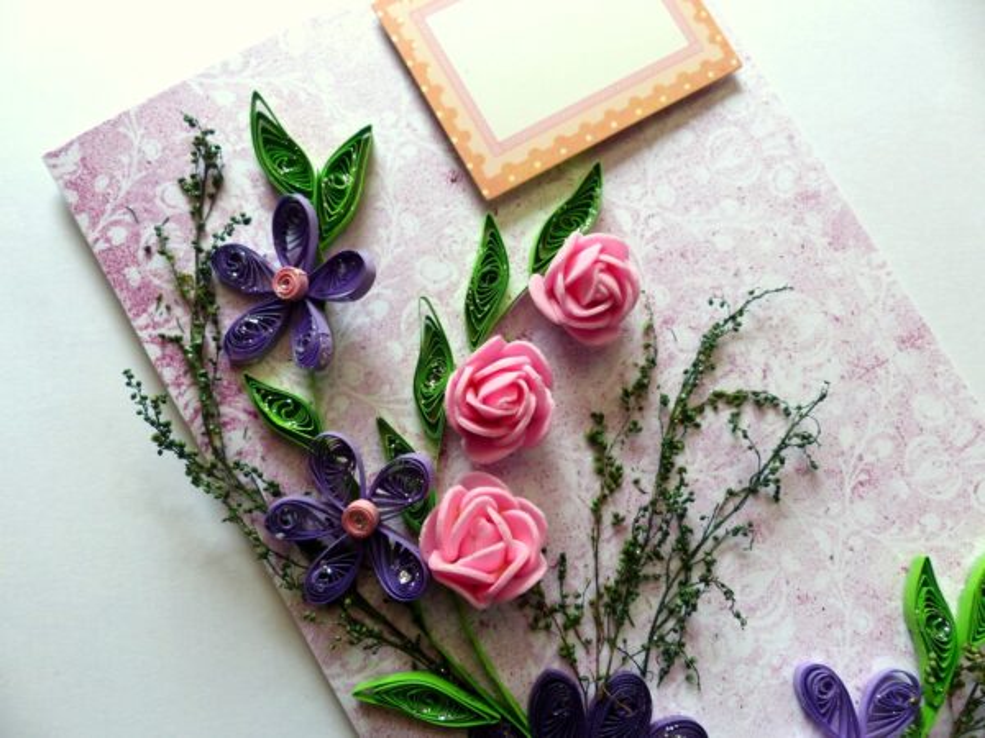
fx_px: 711
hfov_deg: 69.4
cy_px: 369
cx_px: 492
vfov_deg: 54.9
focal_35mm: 25
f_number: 2.8
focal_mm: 4.5
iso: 100
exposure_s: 1/100
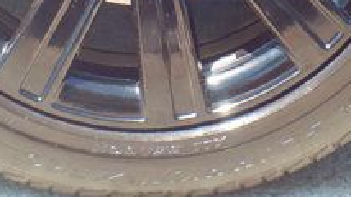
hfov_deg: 9.2
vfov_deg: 5.1
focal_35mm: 235
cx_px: 149
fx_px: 2186
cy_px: -139
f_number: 11
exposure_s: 1/500
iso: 2000
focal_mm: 50
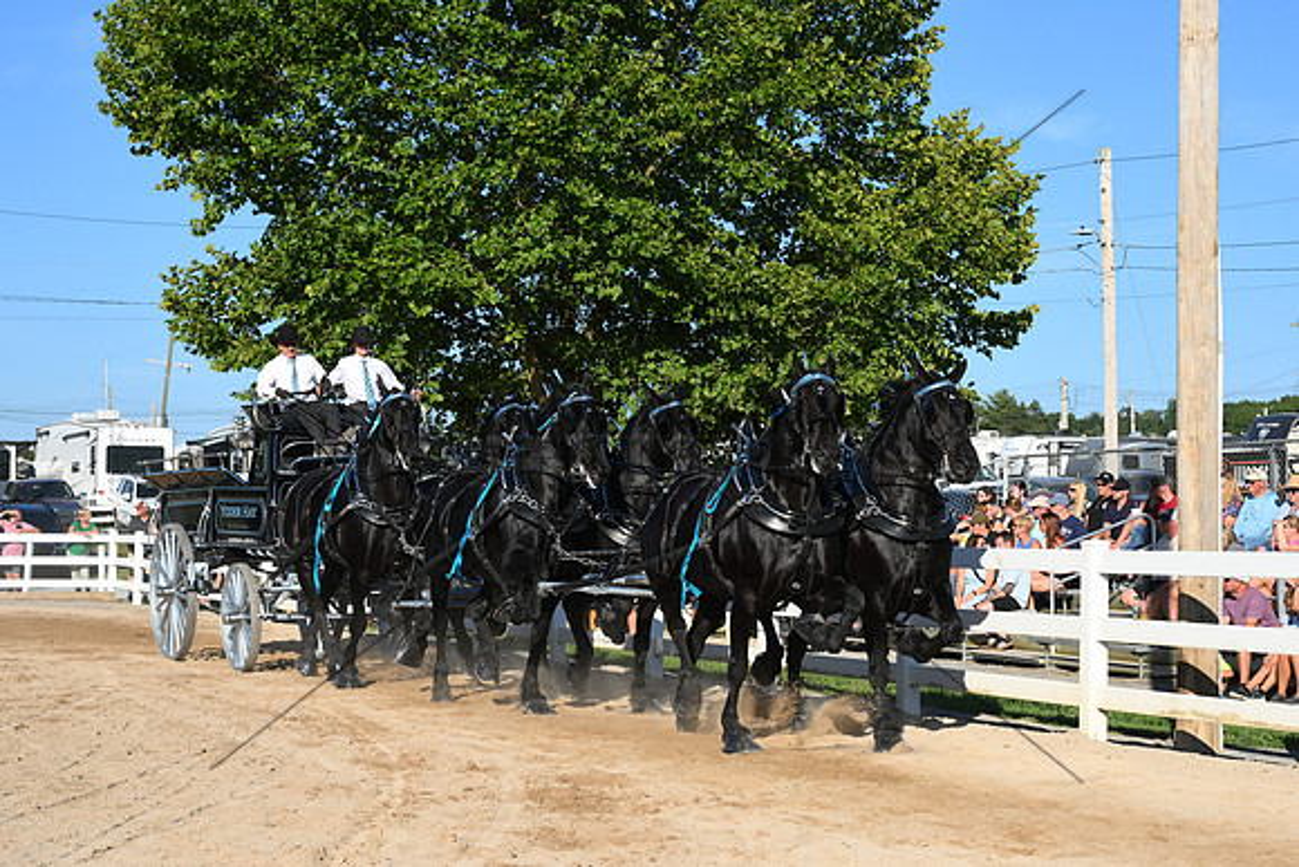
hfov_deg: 29.2
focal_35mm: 69
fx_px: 2490
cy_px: 434
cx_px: 650
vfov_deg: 19.7
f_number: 8
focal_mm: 46
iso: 400
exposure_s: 1/1117
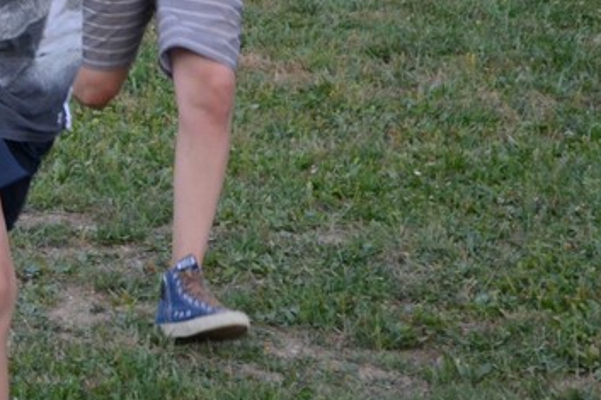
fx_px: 3995
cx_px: -117
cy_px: 37
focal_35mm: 239
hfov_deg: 8.5
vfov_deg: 5.7
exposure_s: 1/250
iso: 1600
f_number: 5.6
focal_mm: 55
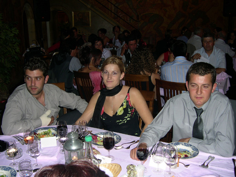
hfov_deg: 49.0
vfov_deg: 37.7
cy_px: 88
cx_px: 118
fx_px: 259
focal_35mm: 38
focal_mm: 8
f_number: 2.8
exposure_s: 1/60
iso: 100
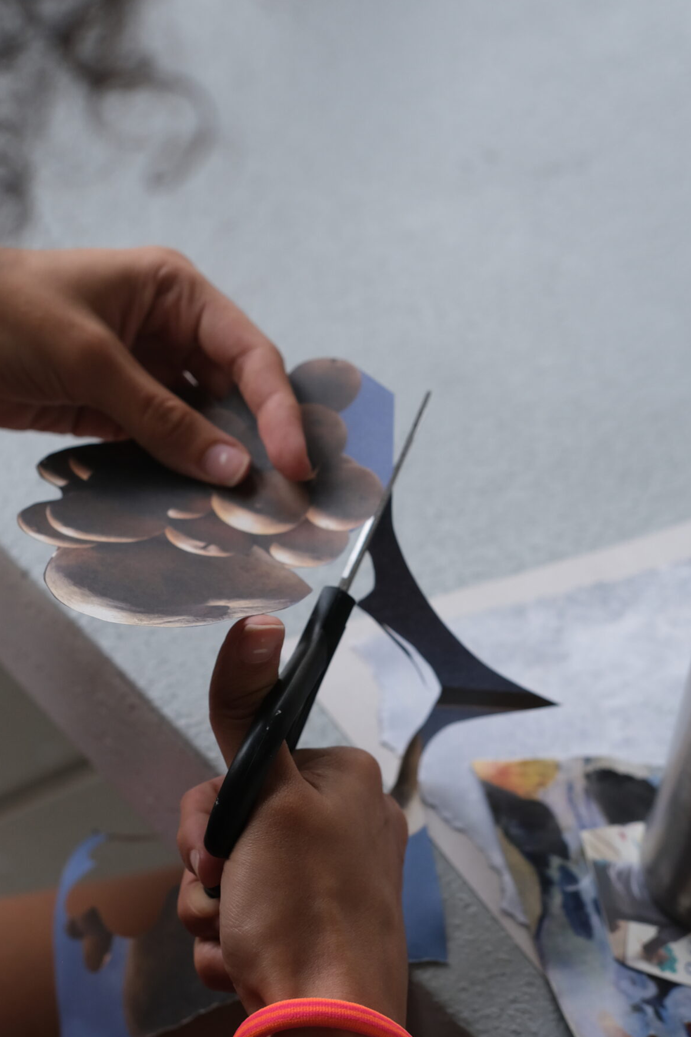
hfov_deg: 17.7
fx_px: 2216
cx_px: 245
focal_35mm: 77
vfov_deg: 26.3
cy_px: 590
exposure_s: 1/125
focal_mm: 35
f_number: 4
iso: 640
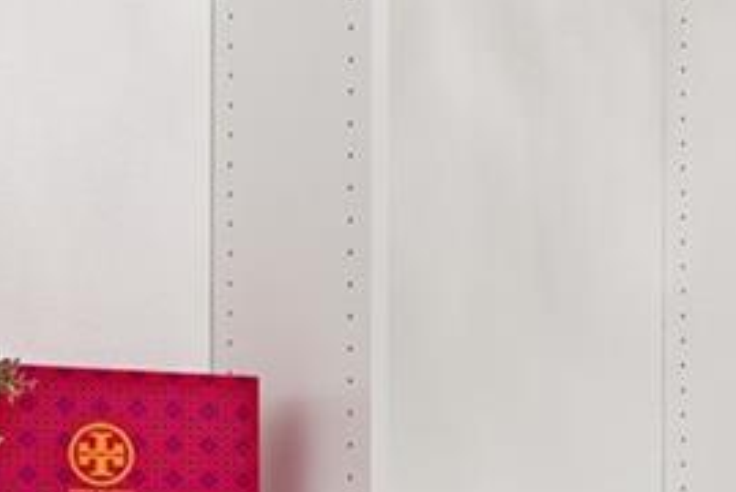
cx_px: 758
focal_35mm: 95
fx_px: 1944
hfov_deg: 20.7
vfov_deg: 13.8
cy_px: 656
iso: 800
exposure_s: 1/10
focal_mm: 16
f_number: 10
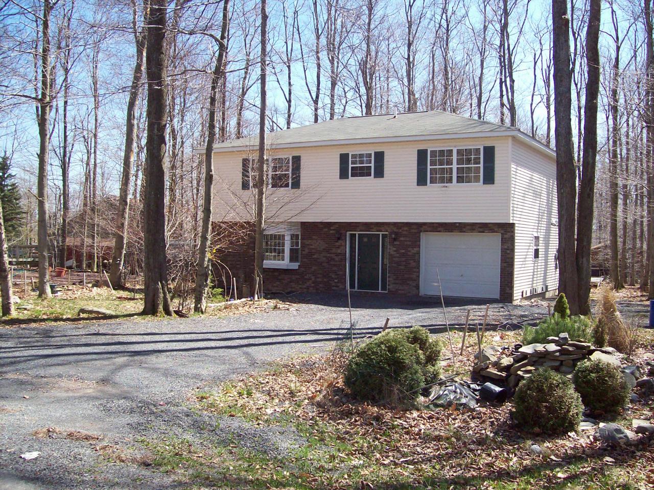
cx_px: 327
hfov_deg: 51.4
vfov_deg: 39.6
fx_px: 680
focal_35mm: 36
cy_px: 245
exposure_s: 1/609
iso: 80
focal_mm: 6
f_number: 2.7
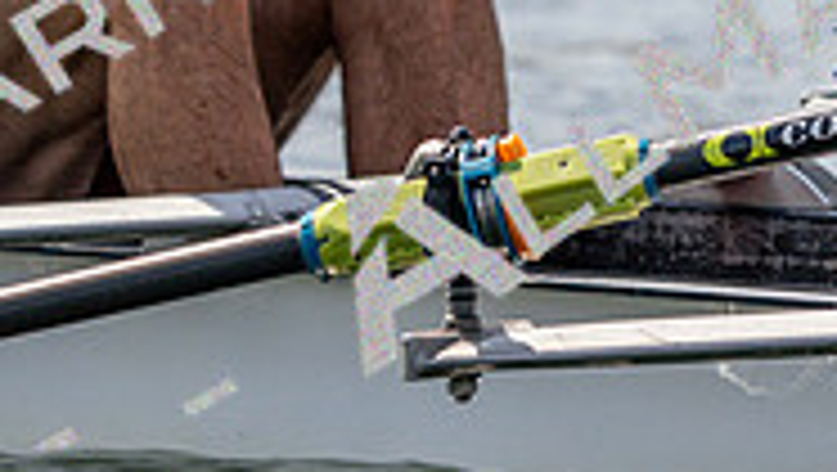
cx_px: 1260
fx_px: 14505
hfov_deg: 3.3
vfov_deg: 1.9
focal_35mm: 653
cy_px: -321
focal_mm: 200
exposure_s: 1/1600
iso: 200
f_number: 5.6
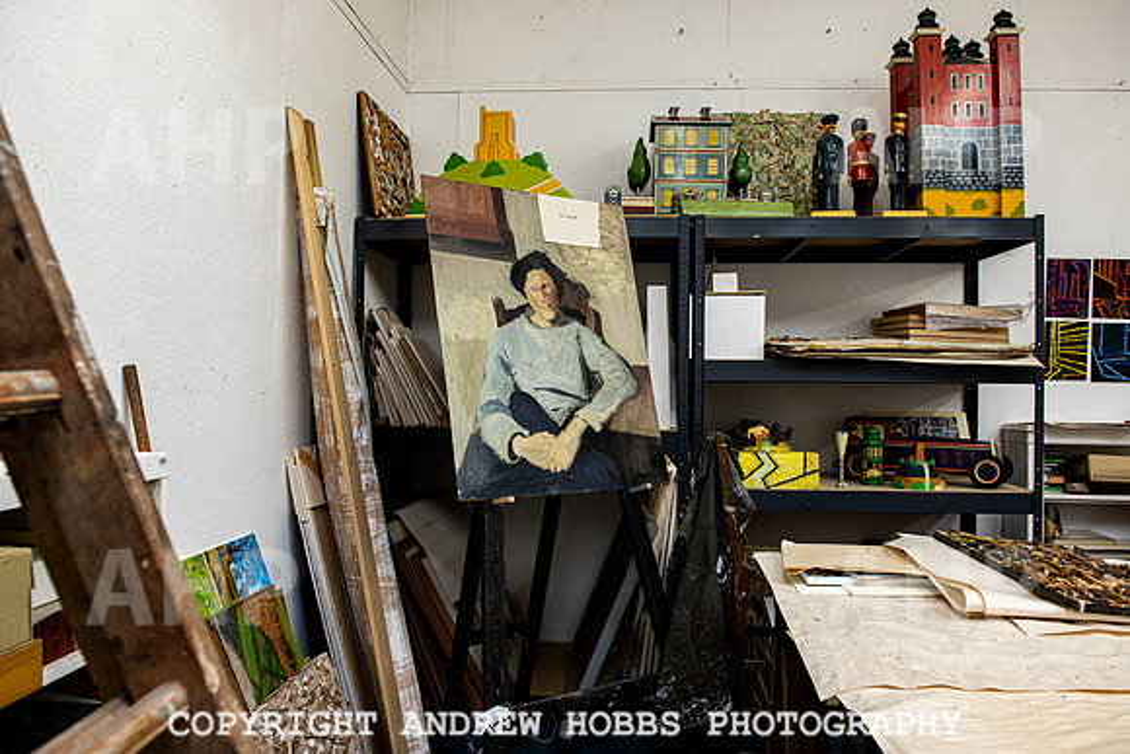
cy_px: 377
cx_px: 565
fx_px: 788
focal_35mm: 25
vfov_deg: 51.1
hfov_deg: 71.3
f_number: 5.6
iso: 64
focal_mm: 24
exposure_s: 1/5
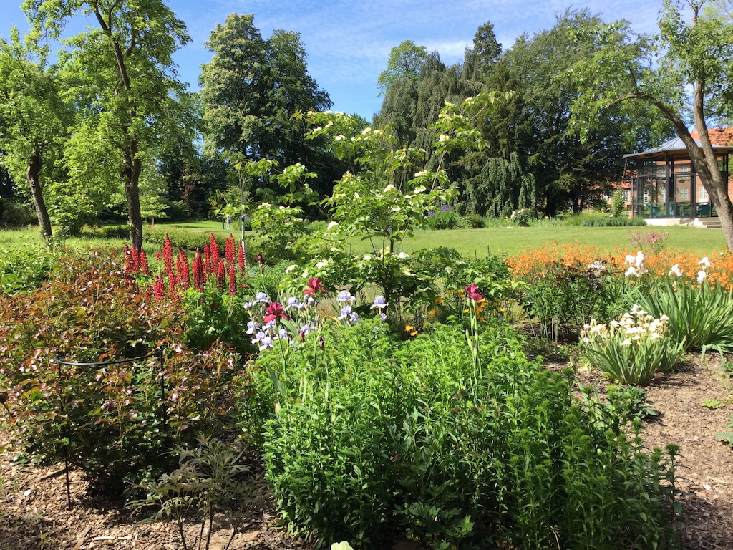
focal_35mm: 31
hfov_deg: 58.4
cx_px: 366
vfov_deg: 45.4
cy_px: 275
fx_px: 656
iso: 25
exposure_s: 1/491
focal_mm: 3.3
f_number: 2.4
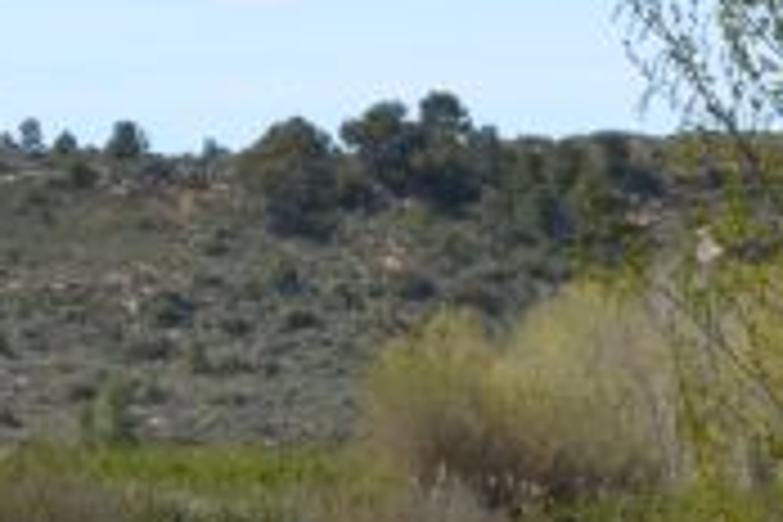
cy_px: 848
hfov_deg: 5.4
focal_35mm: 378
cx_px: 266
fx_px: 8227
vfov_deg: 3.6
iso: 1600
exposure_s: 1/400
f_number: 22
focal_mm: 55
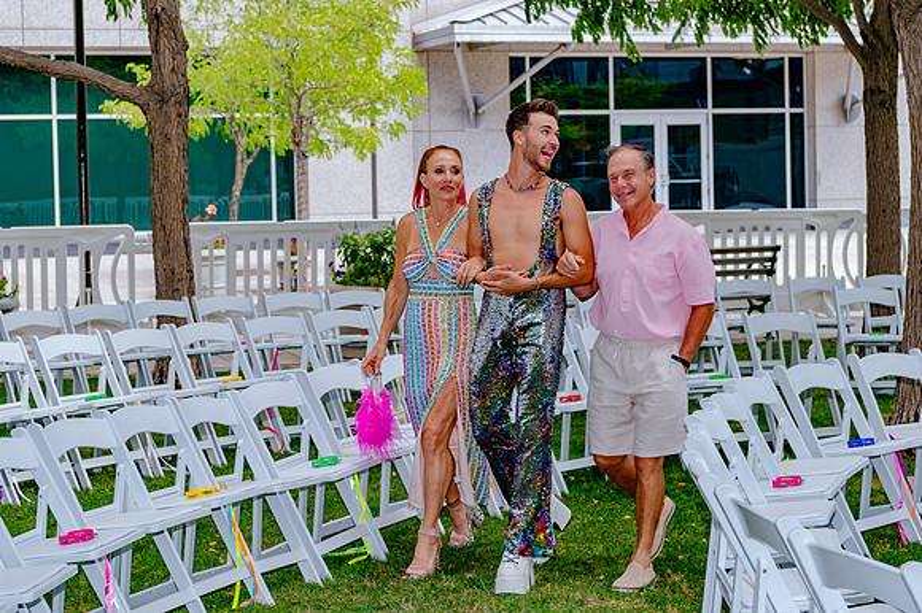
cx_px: 461
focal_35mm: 70
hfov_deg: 28.7
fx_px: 1803
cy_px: 245
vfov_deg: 19.3
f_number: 5.6
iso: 320
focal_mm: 58
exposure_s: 1/200
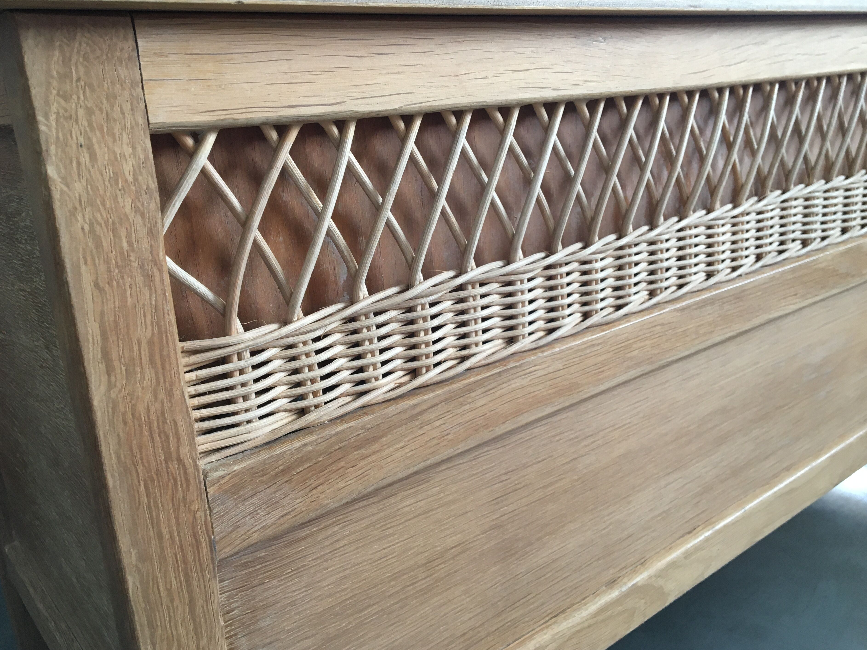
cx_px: 430
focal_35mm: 31
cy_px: 326
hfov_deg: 58.4
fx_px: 776
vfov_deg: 45.4
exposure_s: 1/33
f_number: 2.2
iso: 100
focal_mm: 4.15
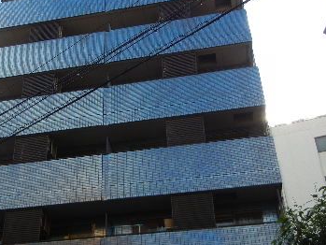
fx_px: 518
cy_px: 122
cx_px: 111
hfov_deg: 34.6
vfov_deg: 26.6
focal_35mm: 55
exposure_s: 1/959
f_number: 3.5
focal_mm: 5.4
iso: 160
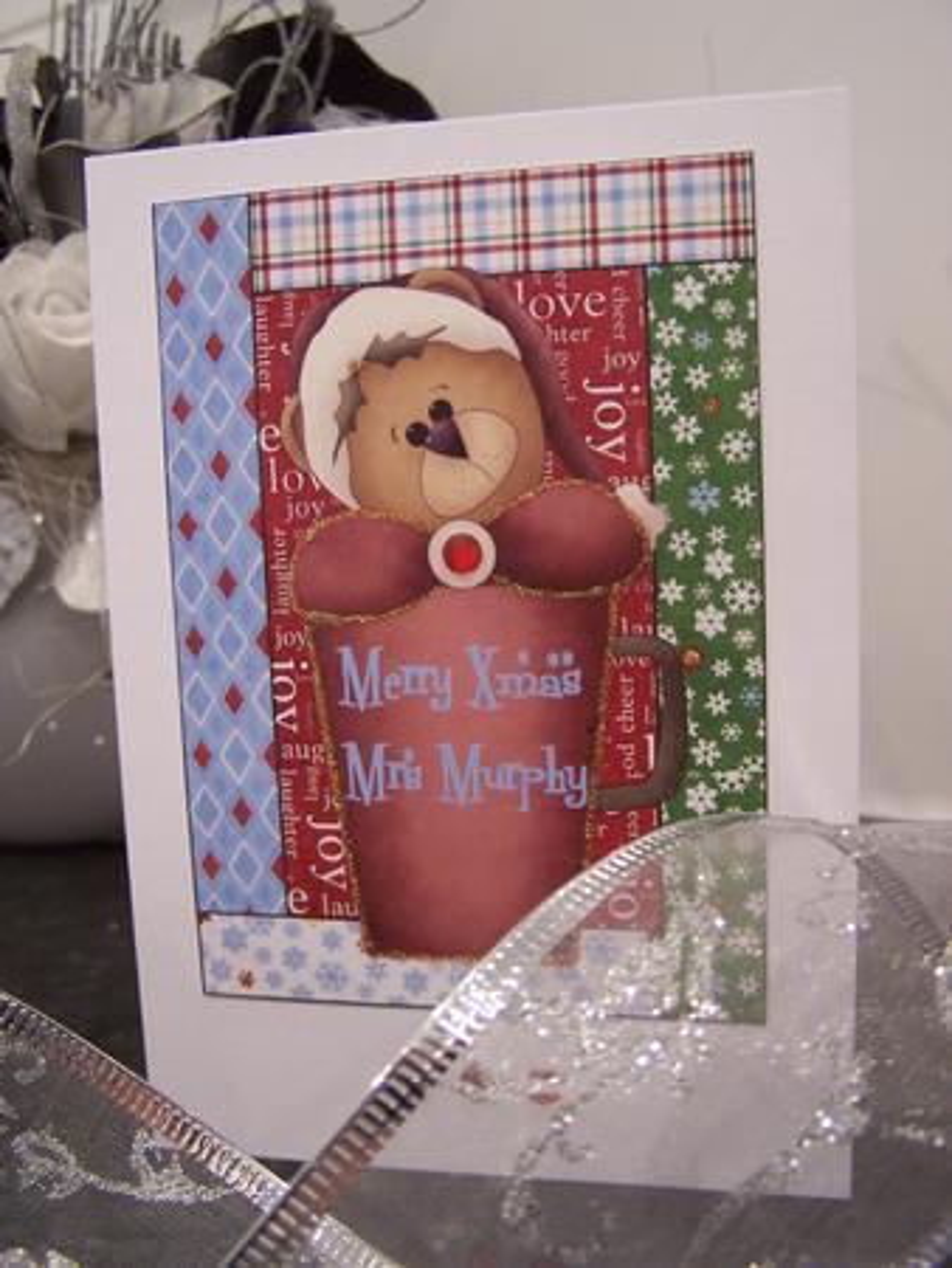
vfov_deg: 49.0
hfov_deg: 37.8
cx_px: 476
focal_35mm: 38
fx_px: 1392
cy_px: 634
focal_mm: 6.3
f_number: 2.8
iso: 140
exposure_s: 1/10
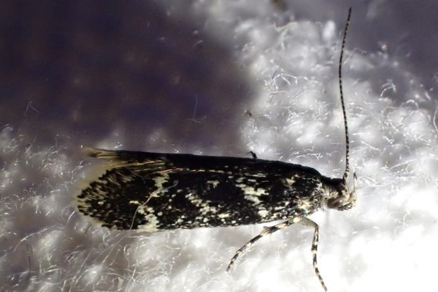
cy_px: 171
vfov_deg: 12.4
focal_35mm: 110
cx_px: 217
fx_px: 1338
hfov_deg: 18.6
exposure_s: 1/25
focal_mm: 18
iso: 500
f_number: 6.3
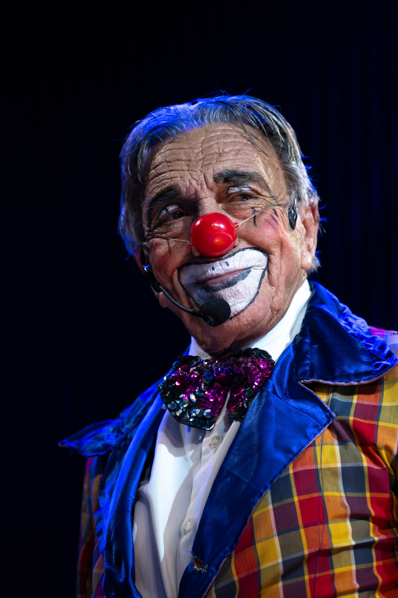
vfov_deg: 6.9
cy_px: 299
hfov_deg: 4.6
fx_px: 4976
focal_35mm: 300
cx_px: 199
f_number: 2.8
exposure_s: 1/5000
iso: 4000
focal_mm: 200
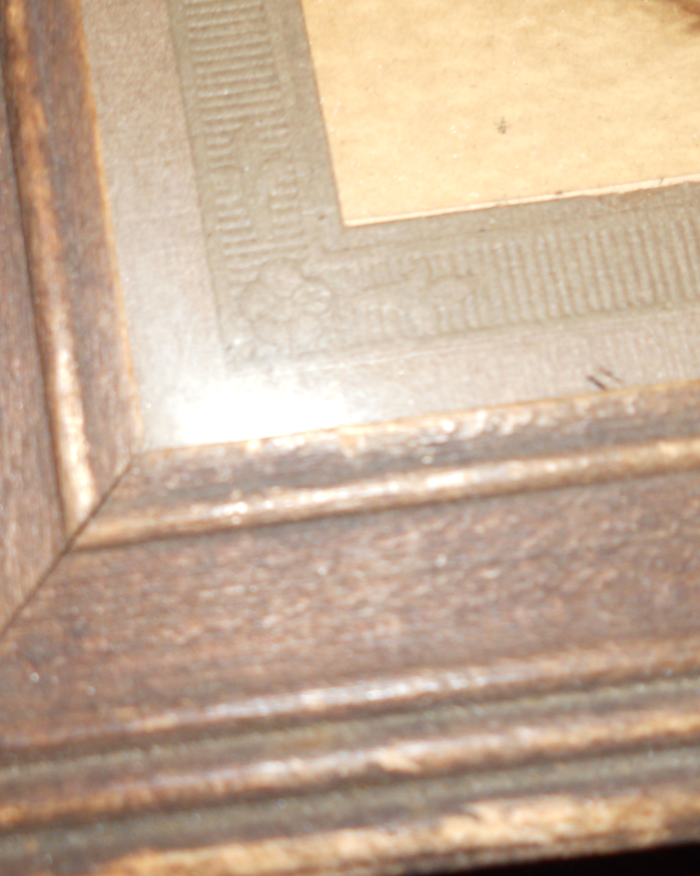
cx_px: 62
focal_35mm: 48
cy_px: 465
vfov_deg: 38.8
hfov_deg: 30.0
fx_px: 1243
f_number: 8.8
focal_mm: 5.8
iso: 80
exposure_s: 1/25
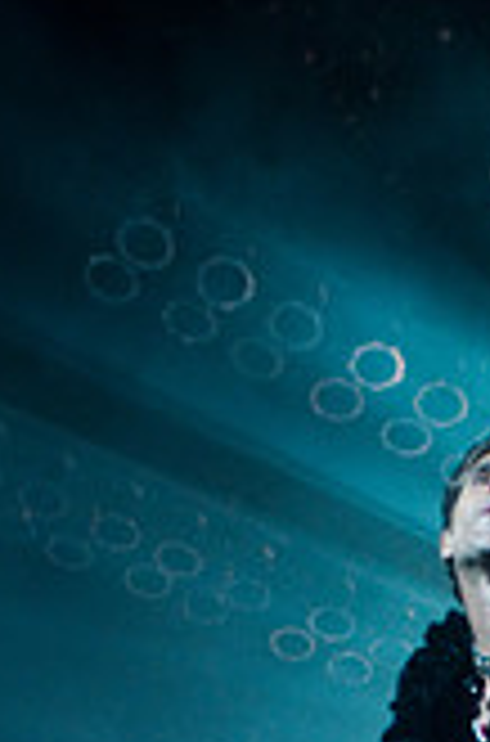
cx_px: 474
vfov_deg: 22.1
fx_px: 1685
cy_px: 989
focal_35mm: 82
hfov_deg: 16.3
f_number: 3.2
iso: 800
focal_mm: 20
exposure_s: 1/80
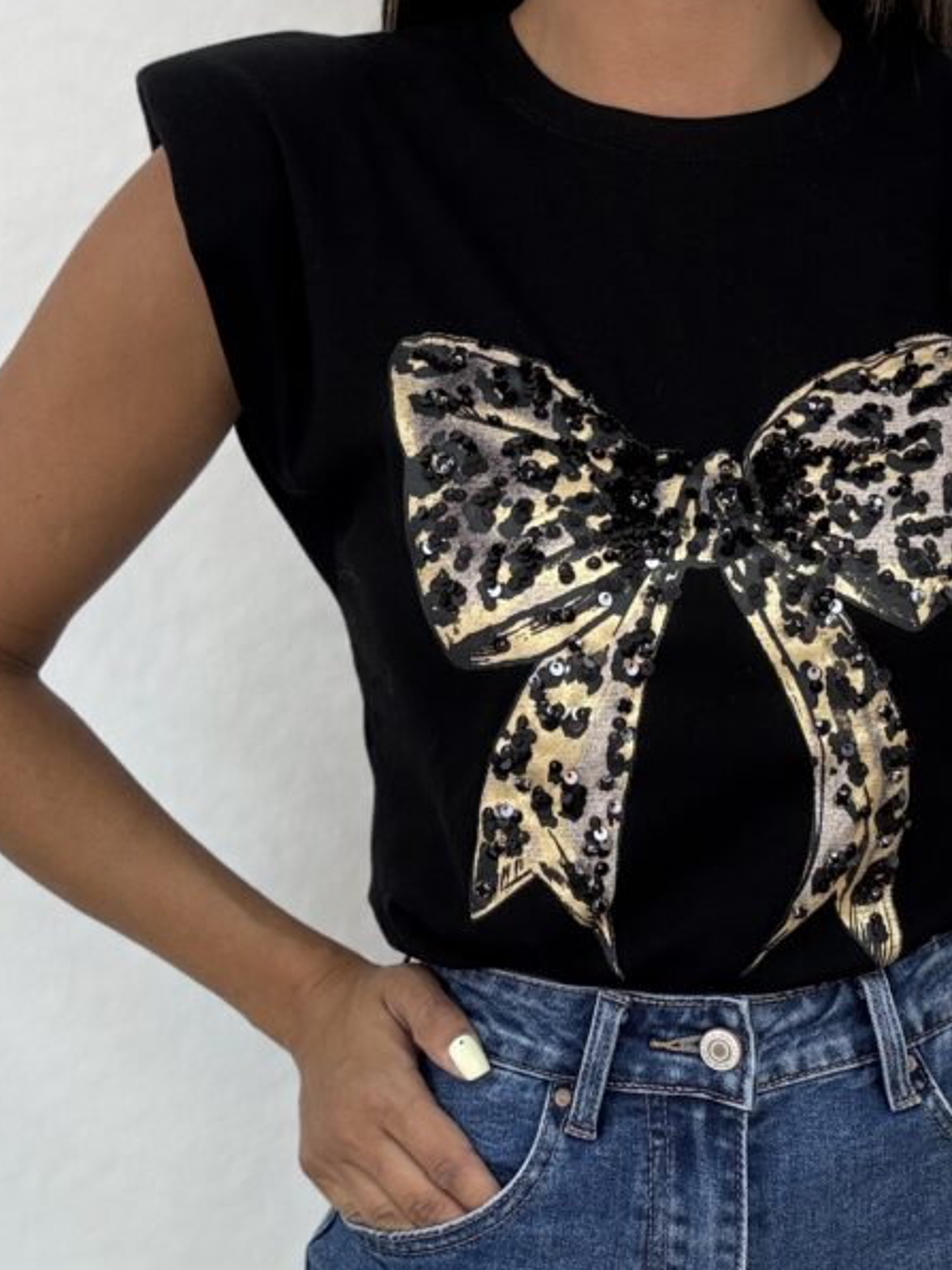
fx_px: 1980
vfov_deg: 35.3
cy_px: 815
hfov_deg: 26.8
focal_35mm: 54
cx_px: 655
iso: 50
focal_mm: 2.69
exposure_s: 1/50
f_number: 1.9
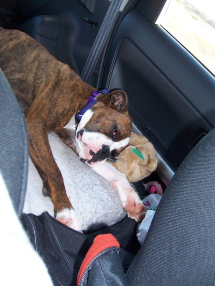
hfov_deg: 39.7
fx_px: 298
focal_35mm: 36
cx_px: 108
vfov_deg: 51.4
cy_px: 143
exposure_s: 1/60
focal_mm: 6.2
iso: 80
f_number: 2.8
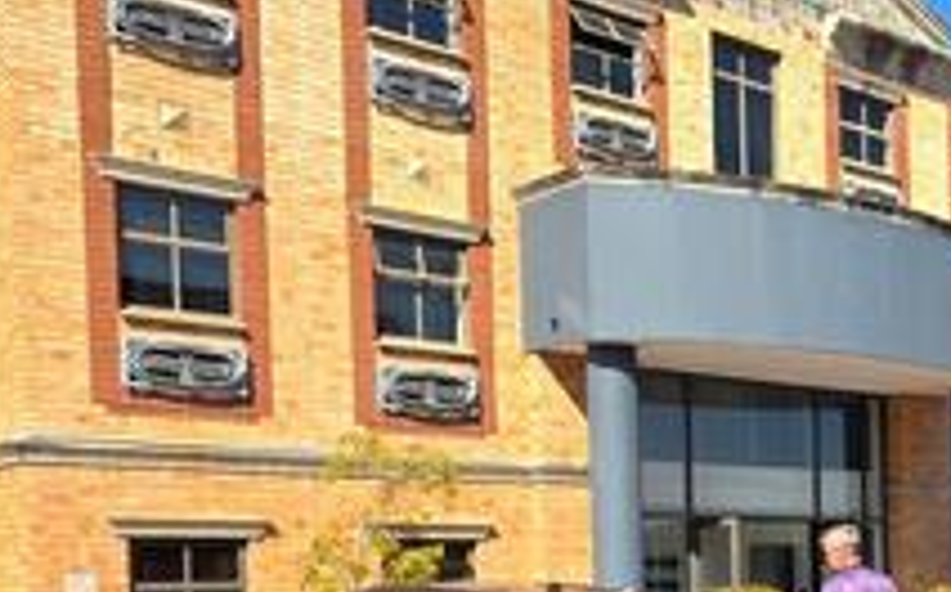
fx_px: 1346
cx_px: 1162
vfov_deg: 23.5
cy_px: 623
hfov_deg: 31.9
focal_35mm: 52
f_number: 1.9
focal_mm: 2.2
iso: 40
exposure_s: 1/1067
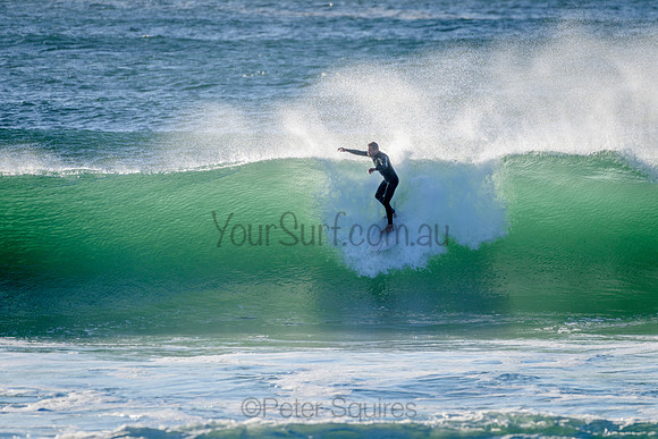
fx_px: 11855
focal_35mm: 648
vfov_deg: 2.1
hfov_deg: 3.2
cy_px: 219
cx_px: 383
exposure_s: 1/1250
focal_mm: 500
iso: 180
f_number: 5.6
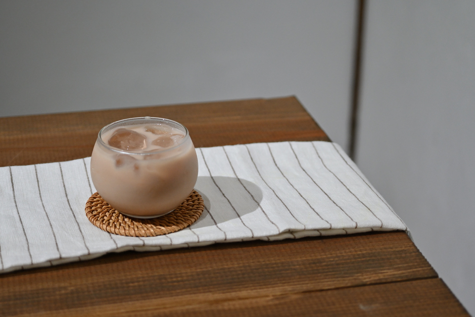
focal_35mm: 75
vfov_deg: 18.2
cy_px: 158
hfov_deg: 27.0
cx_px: 238
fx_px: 990
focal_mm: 50
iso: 800
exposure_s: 1/500
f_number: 3.2
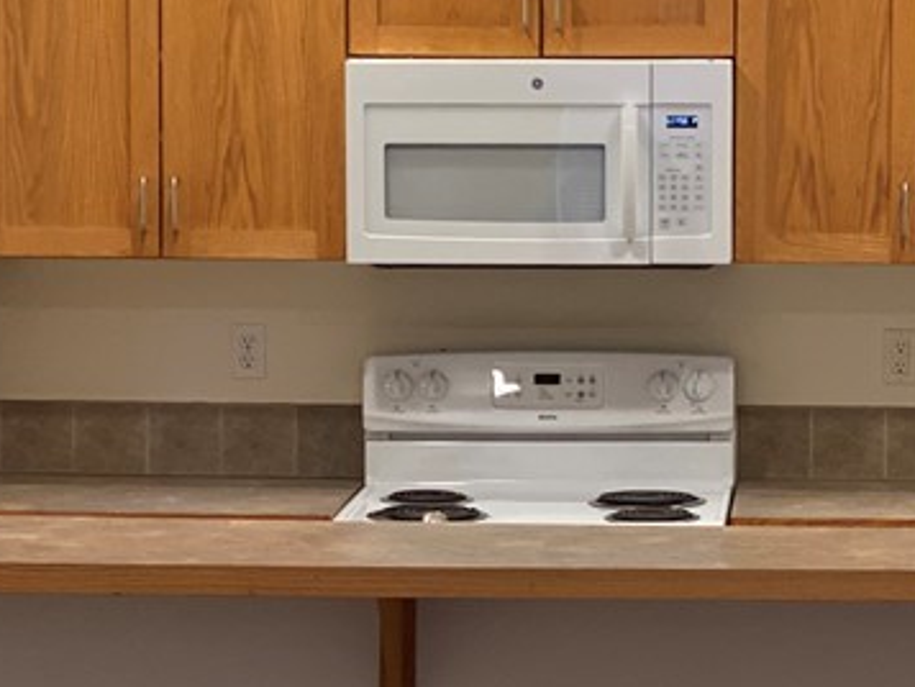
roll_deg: -1.2
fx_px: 3940
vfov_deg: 10.0
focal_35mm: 149
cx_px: 782
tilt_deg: -6.3
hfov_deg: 13.2
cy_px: 449
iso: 160
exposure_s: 1/60
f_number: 2
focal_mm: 6
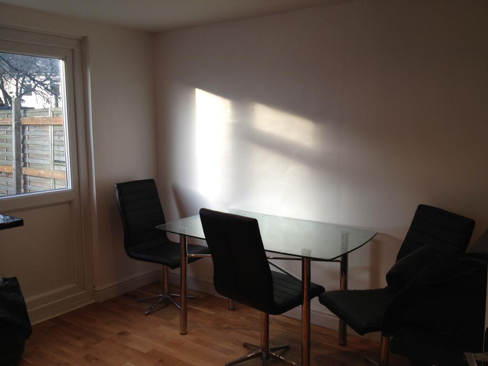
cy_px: 183
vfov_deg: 40.7
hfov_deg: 52.6
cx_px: 244
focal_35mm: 35
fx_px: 493
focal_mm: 4.28
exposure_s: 1/40
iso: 64
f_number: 2.4
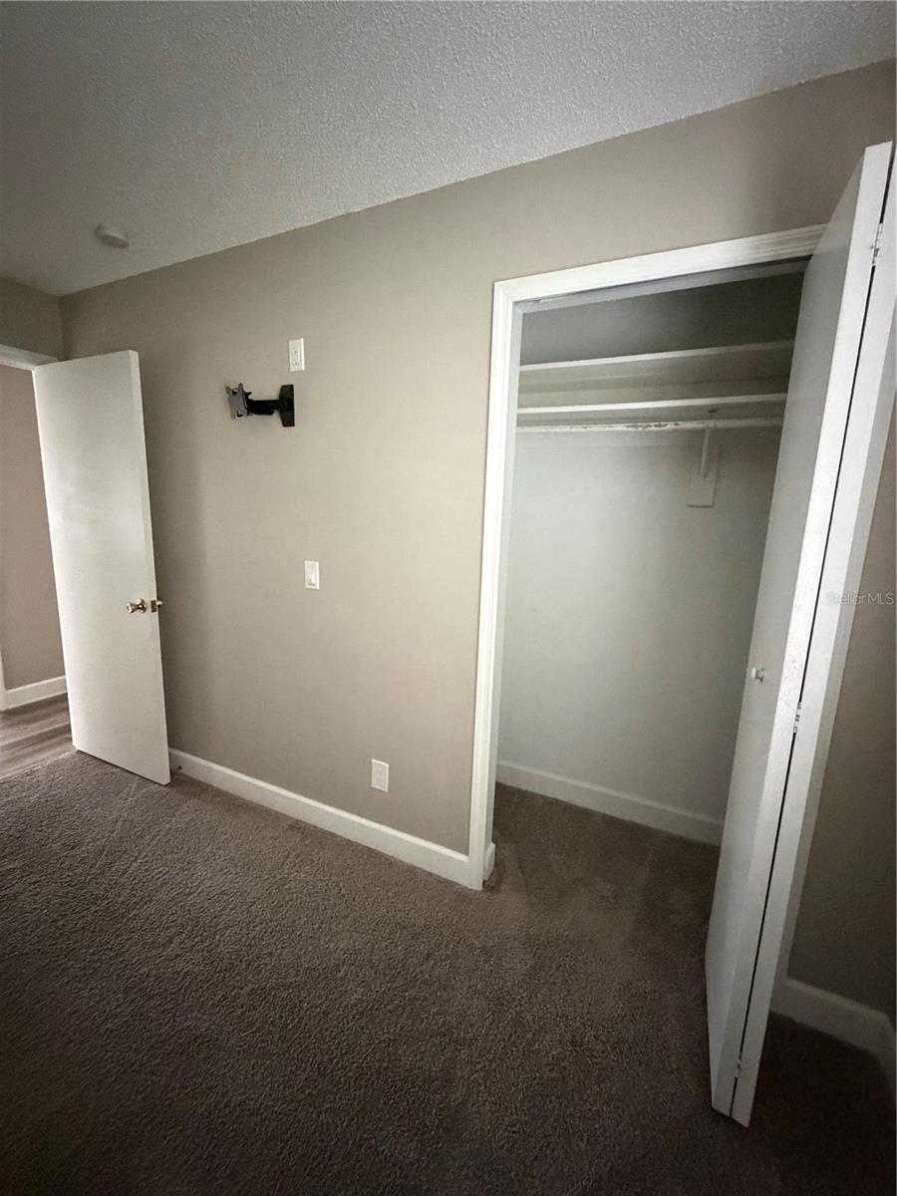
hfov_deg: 85.7
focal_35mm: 14
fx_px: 484
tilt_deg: -10.2
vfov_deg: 102.1
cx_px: 448
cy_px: 598
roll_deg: -3.0
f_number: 2.2
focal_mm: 2.22
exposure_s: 1/50
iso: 1250
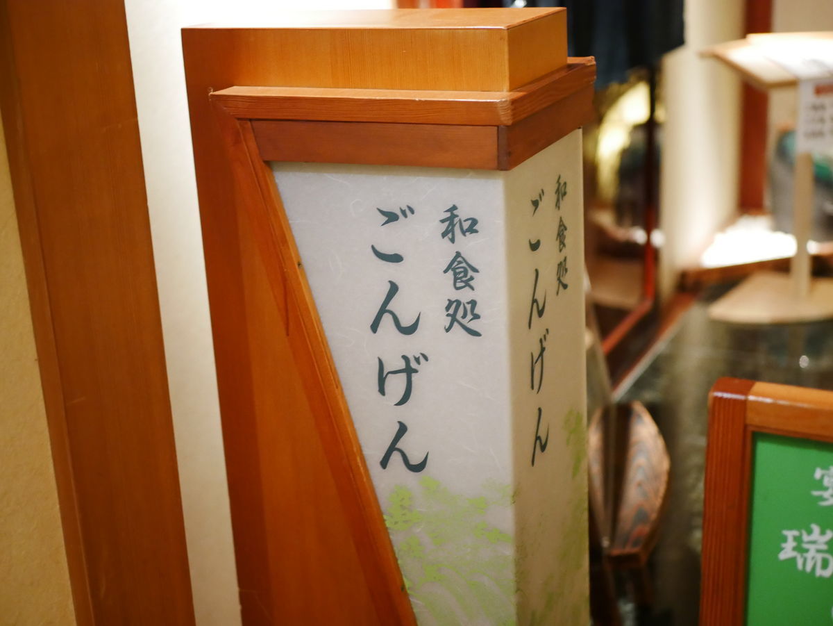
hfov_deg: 38.2
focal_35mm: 50
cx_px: 416
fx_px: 1204
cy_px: 313
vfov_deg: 29.1
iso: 3200
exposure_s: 1/60
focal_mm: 25
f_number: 1.7
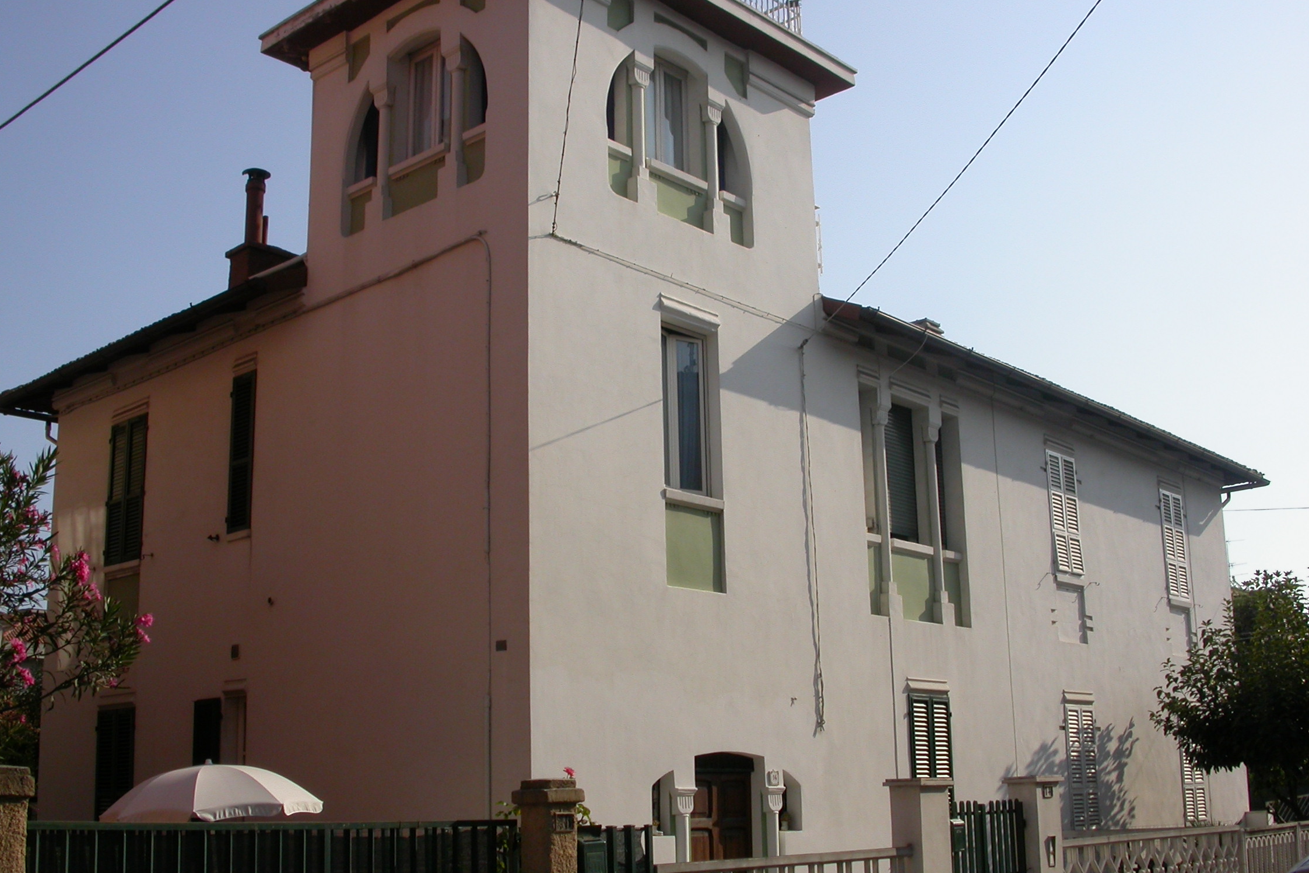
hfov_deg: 48.5
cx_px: 654
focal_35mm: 40
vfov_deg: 33.4
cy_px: 467
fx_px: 1454
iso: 100
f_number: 7.5
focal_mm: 7.85
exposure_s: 1/445
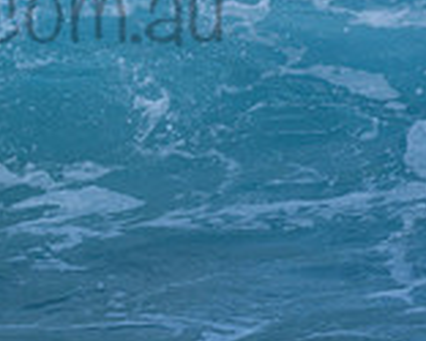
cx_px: -66
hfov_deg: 0.7
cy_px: -20
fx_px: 33028
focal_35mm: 2618
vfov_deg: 0.6
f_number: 5.6
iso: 160
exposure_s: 1/400
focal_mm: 500
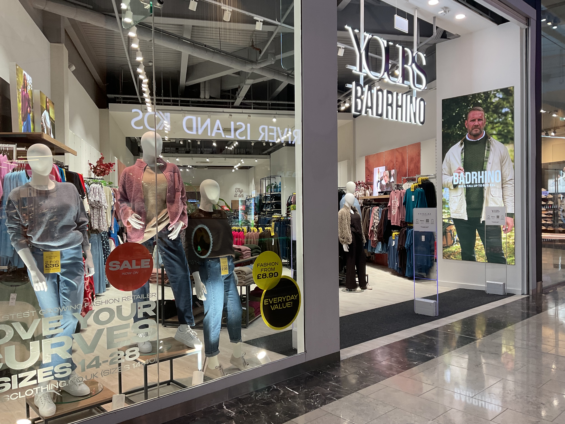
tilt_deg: -1.0
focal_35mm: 29
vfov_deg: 48.2
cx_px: 282
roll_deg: +1.5
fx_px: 473
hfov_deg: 61.7
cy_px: 212
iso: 40
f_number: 1.8
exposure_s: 1/60
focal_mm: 3
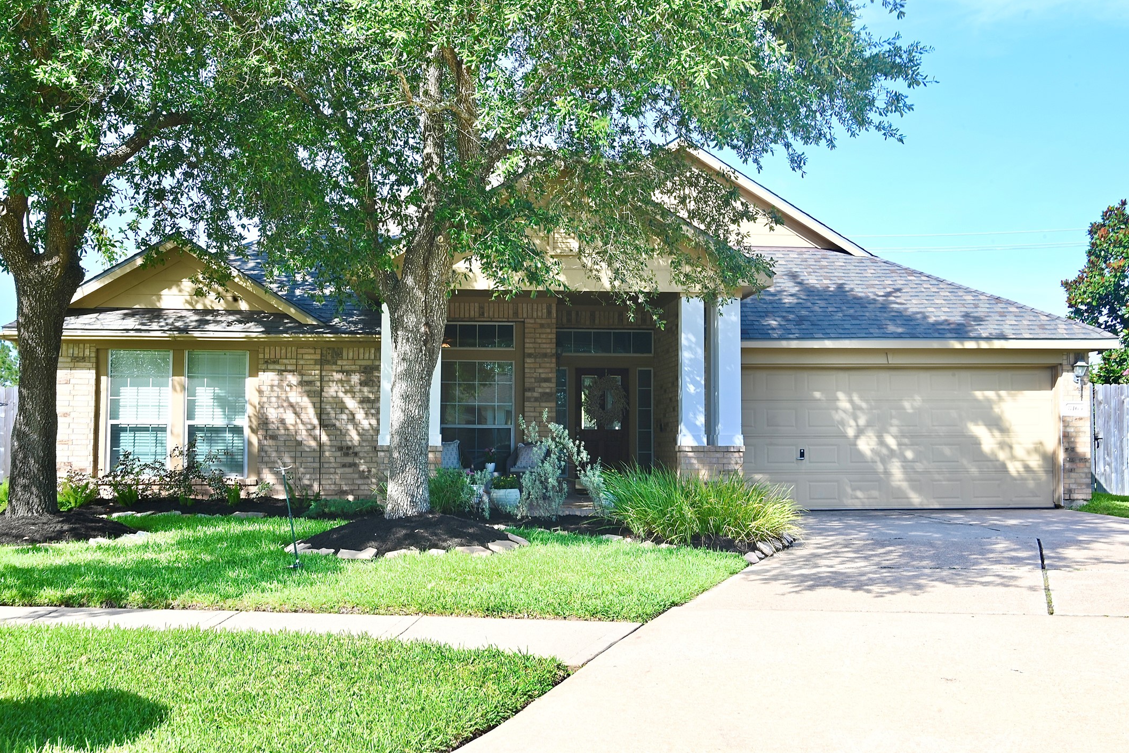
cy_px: 372
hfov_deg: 48.5
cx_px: 559
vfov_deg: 33.4
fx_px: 1255
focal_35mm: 40
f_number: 20
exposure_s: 1/30
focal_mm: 39
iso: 200
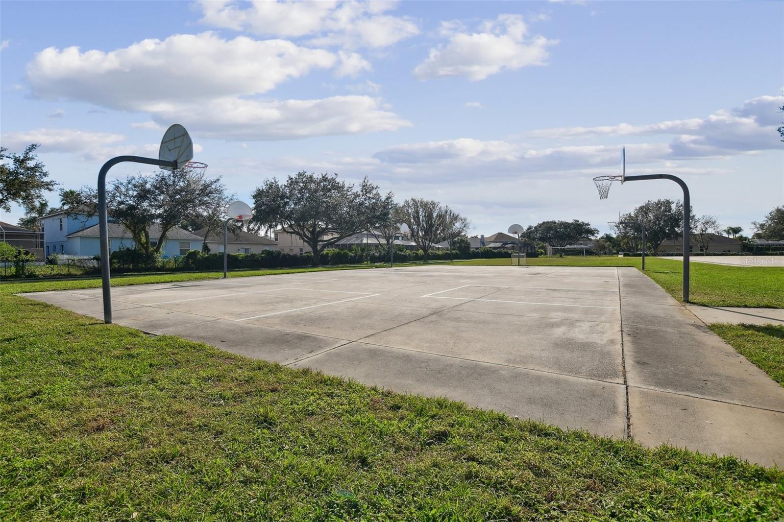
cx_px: 392
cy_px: 261
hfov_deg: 100.4
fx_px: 327
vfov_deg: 77.3
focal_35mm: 15
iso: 100
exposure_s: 1/320
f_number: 7.1
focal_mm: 10
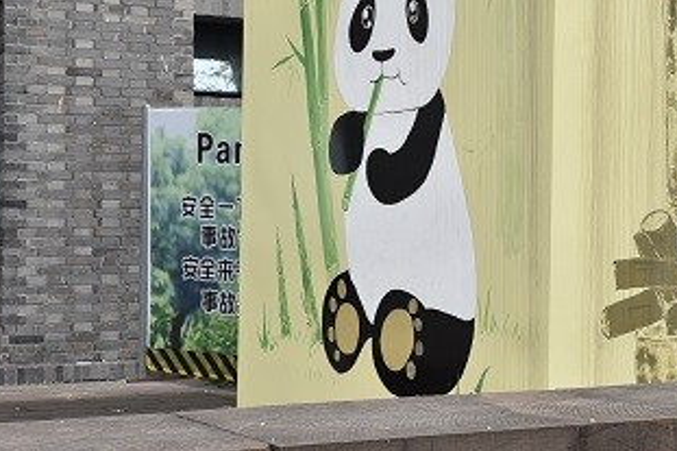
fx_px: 1522
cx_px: 455
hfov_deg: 24.9
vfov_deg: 16.8
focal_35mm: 81
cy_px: 137
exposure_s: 1/125
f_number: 5.6
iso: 200
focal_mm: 42
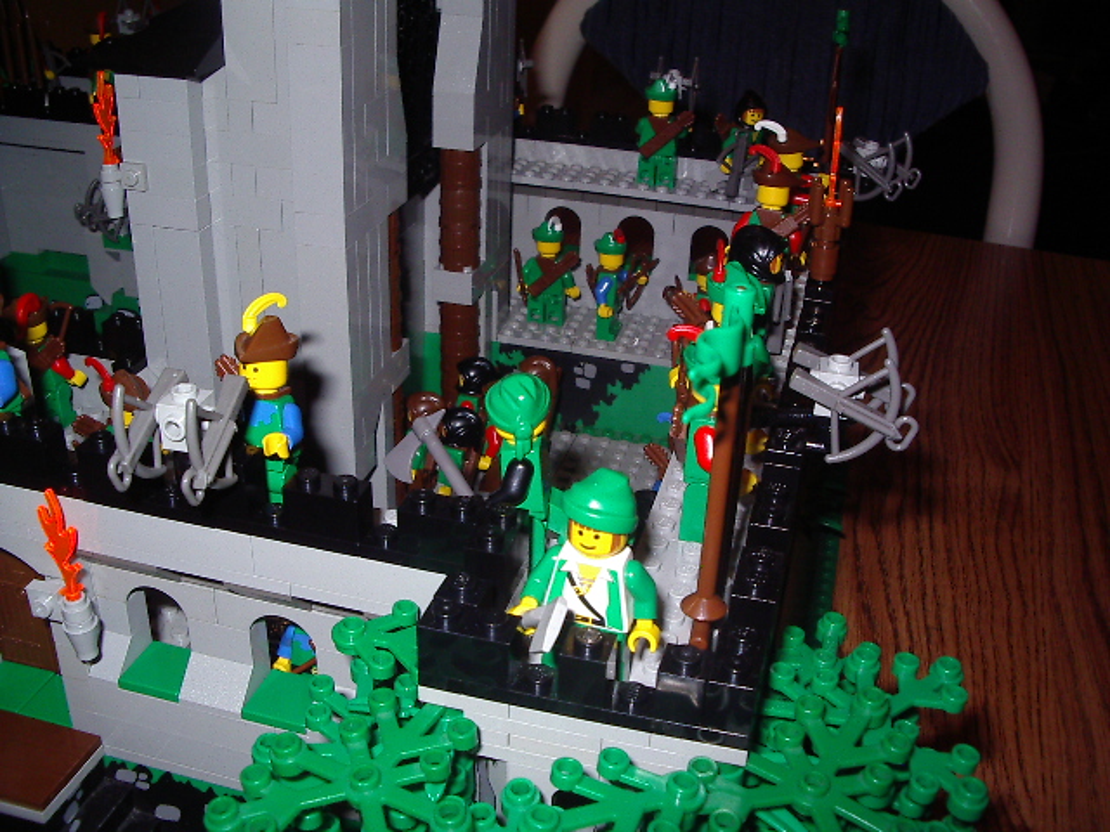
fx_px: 1219
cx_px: 555
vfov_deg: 37.7
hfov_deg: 49.0
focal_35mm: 38
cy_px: 416
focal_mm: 5.8
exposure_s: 1/60
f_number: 4.8
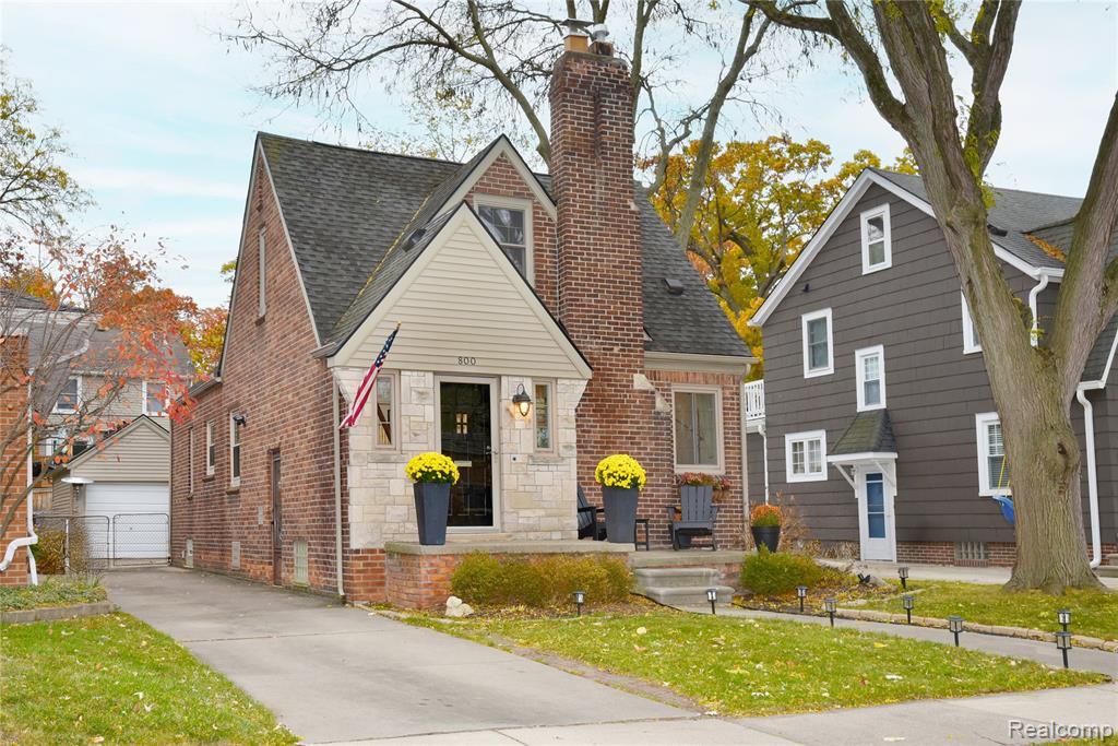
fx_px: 932
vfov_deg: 43.6
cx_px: 559
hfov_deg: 61.9
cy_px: 373
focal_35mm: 30
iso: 640
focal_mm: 30
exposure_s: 1/80
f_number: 10
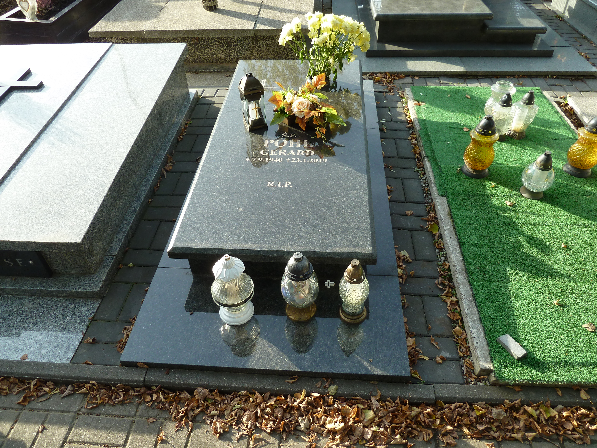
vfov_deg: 54.9
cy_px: 224
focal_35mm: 25
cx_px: 298
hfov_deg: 69.4
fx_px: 431
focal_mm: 4.1
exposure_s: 1/100
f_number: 3.5
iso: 80
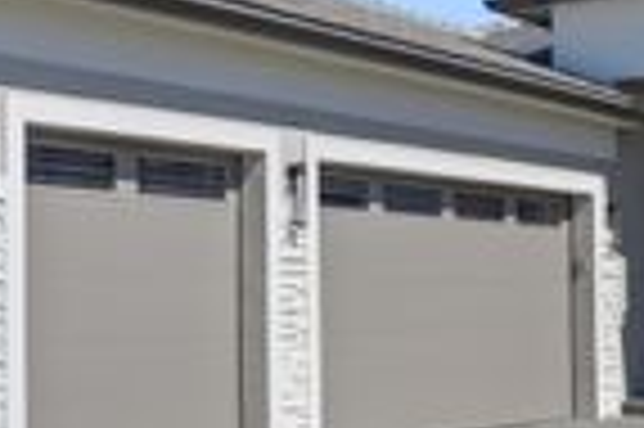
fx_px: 1376
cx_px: 378
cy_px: 214
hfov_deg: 26.3
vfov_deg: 17.7
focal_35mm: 77
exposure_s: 1/2500
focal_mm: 8.38
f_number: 2.8
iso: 140
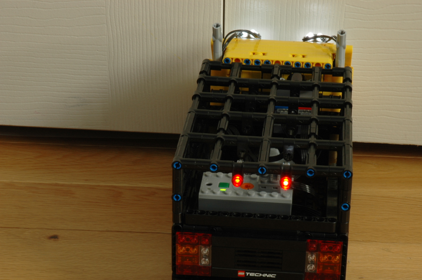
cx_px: 262
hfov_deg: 18.2
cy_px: 173
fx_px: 1312
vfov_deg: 12.2
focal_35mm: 112
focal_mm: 60
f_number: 29
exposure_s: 13
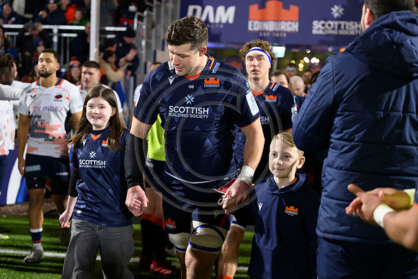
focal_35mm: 70
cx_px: 209
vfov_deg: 19.5
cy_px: 140
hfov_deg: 28.8
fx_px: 813
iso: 4000
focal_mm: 70
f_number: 3.2
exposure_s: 1/400
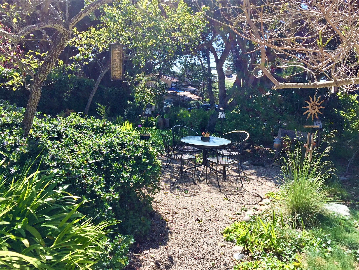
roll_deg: -3.8
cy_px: 135
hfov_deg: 61.7
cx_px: 180
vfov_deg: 48.2
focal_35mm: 29
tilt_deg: -10.6
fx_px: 301
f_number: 2.2
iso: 32
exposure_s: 1/1199
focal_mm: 4.15
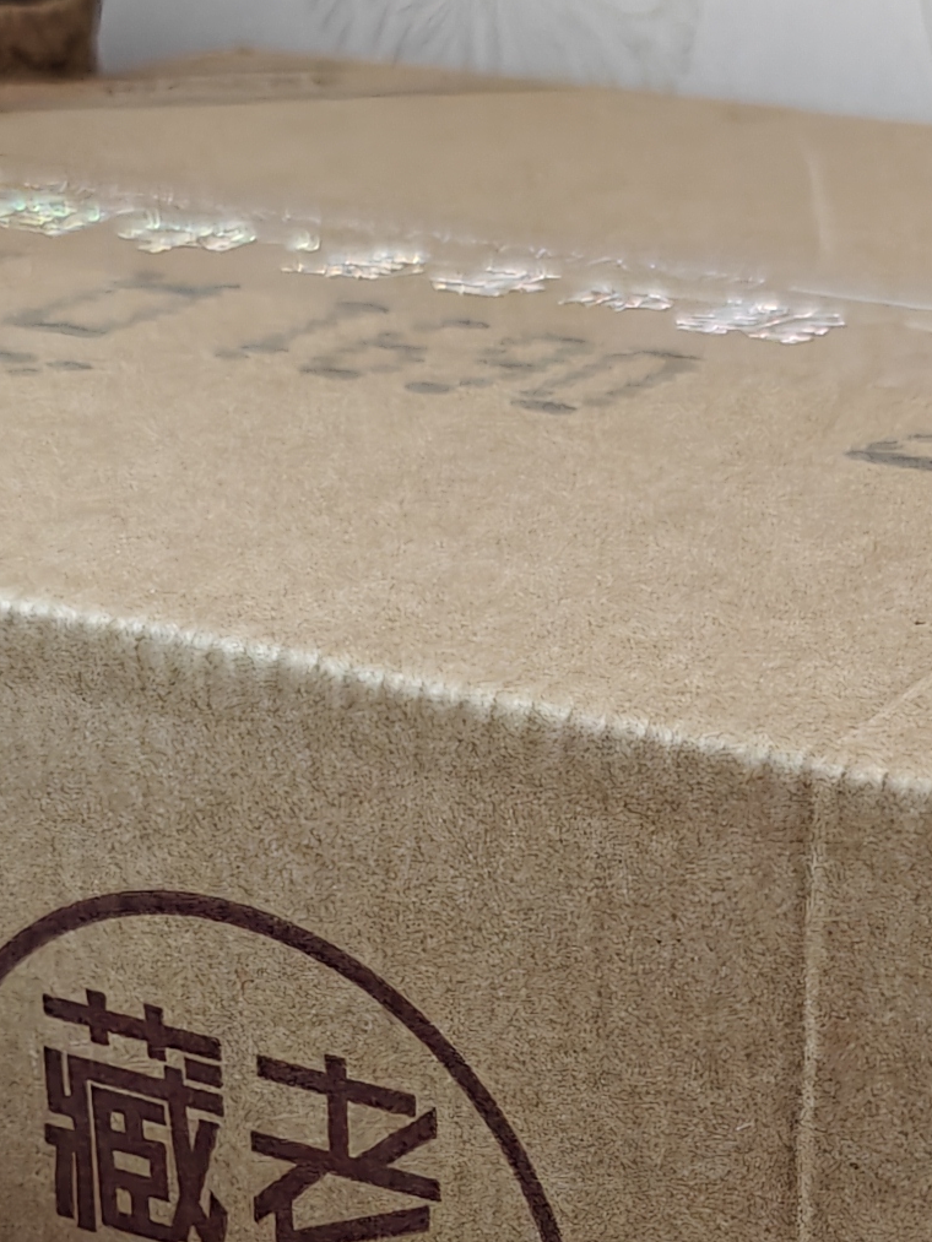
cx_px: 742
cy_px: 1448
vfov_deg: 19.9
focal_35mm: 93
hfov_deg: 15.8
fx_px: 3338
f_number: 1.6
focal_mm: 6.06
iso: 1600
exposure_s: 1/43
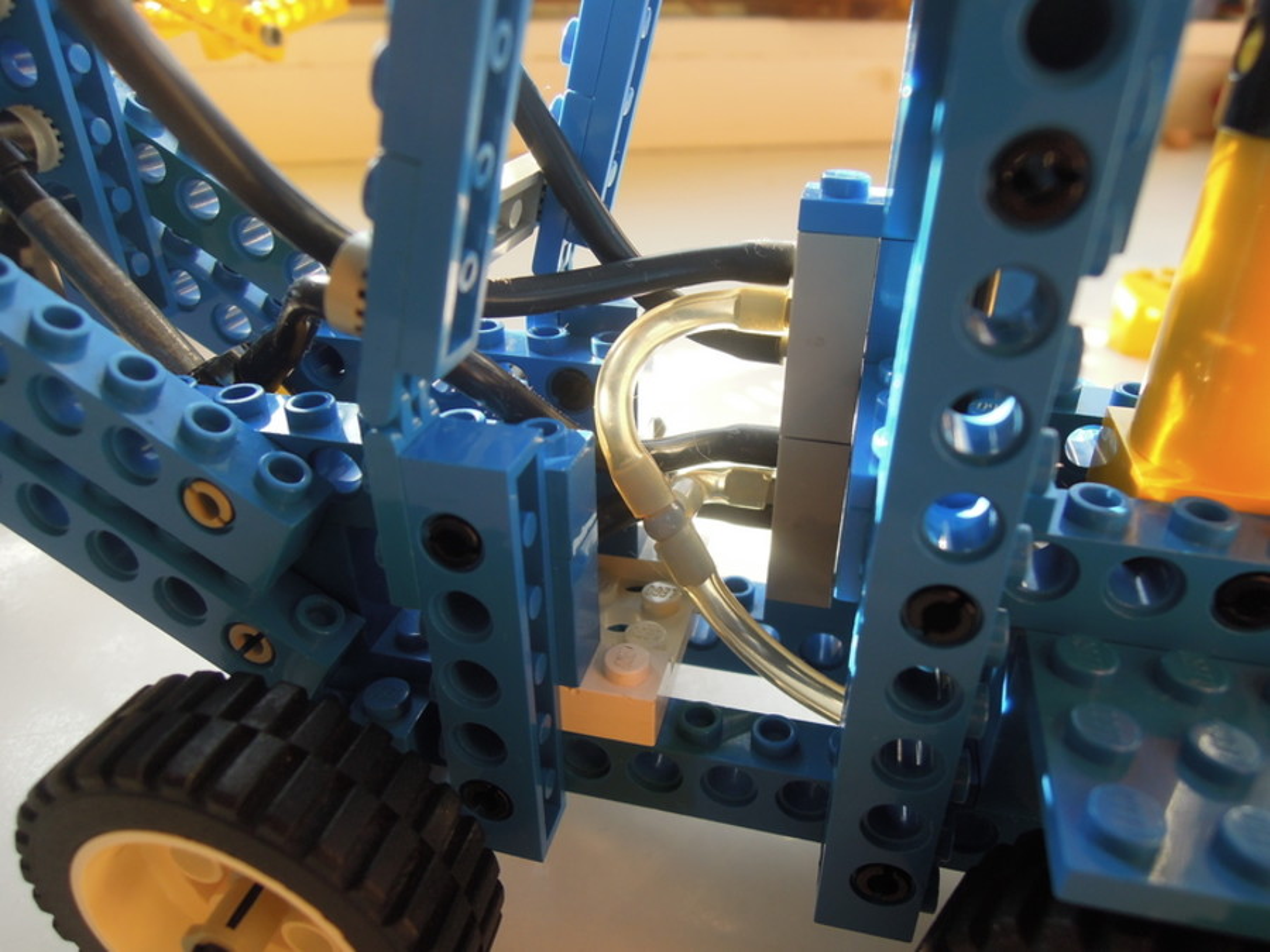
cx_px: 635
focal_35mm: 24
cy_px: 476
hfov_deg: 71.6
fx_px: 881
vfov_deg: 56.8
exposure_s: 1/160
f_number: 2.8
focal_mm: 4.3
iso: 160
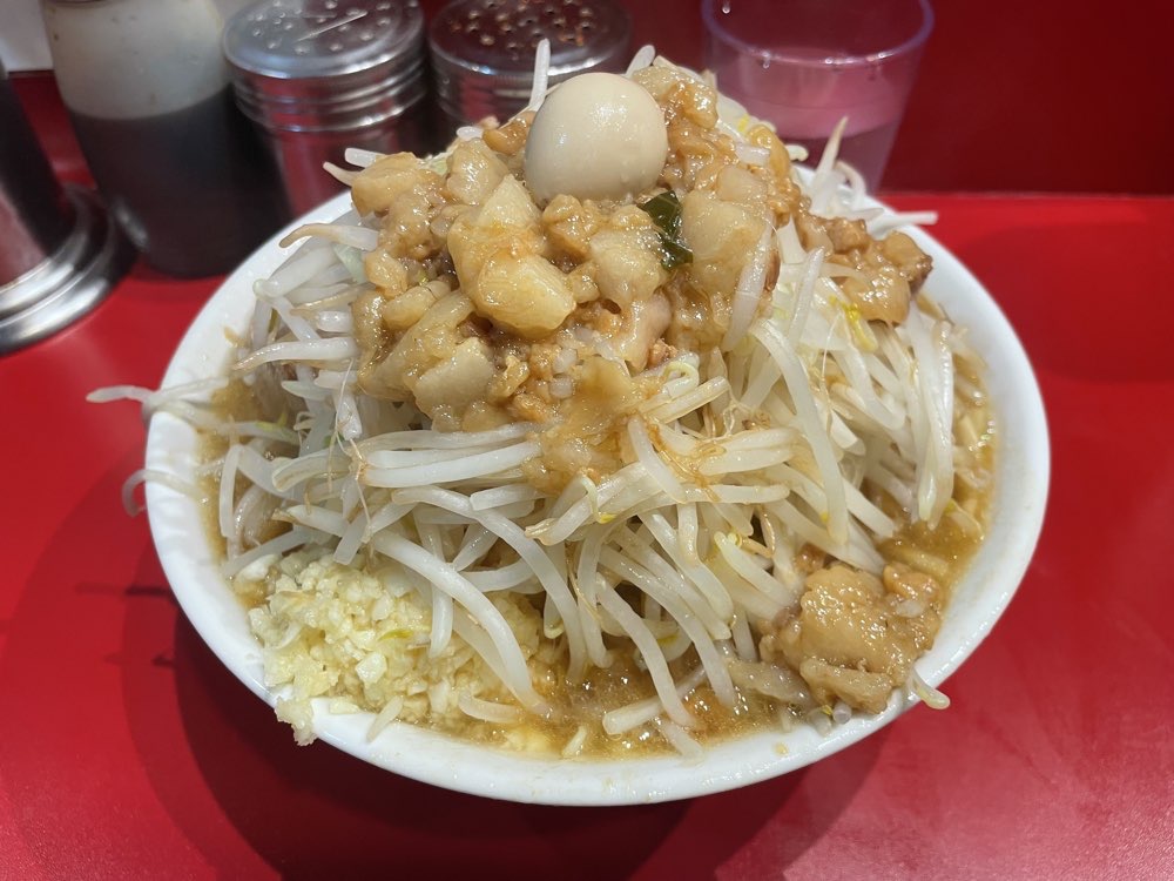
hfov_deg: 67.3
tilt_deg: -47.1
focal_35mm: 26
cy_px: 440
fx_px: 882
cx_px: 587
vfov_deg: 53.1
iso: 80
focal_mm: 4.2
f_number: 1.6
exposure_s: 1/50
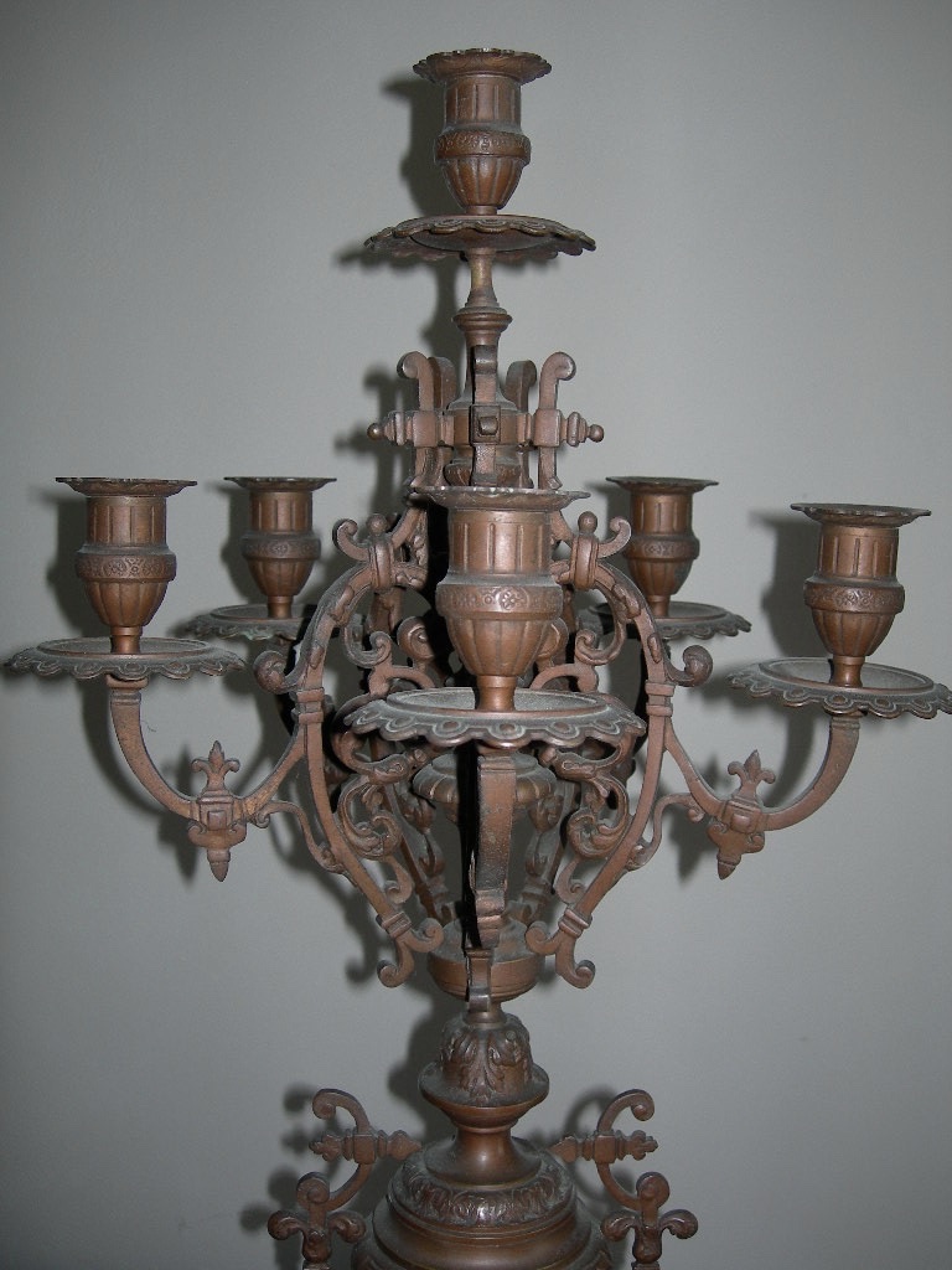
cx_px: 476
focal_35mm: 38
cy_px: 635
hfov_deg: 37.7
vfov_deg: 49.0
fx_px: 1393
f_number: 2.8
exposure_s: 1/60.1
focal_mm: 7.8
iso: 50
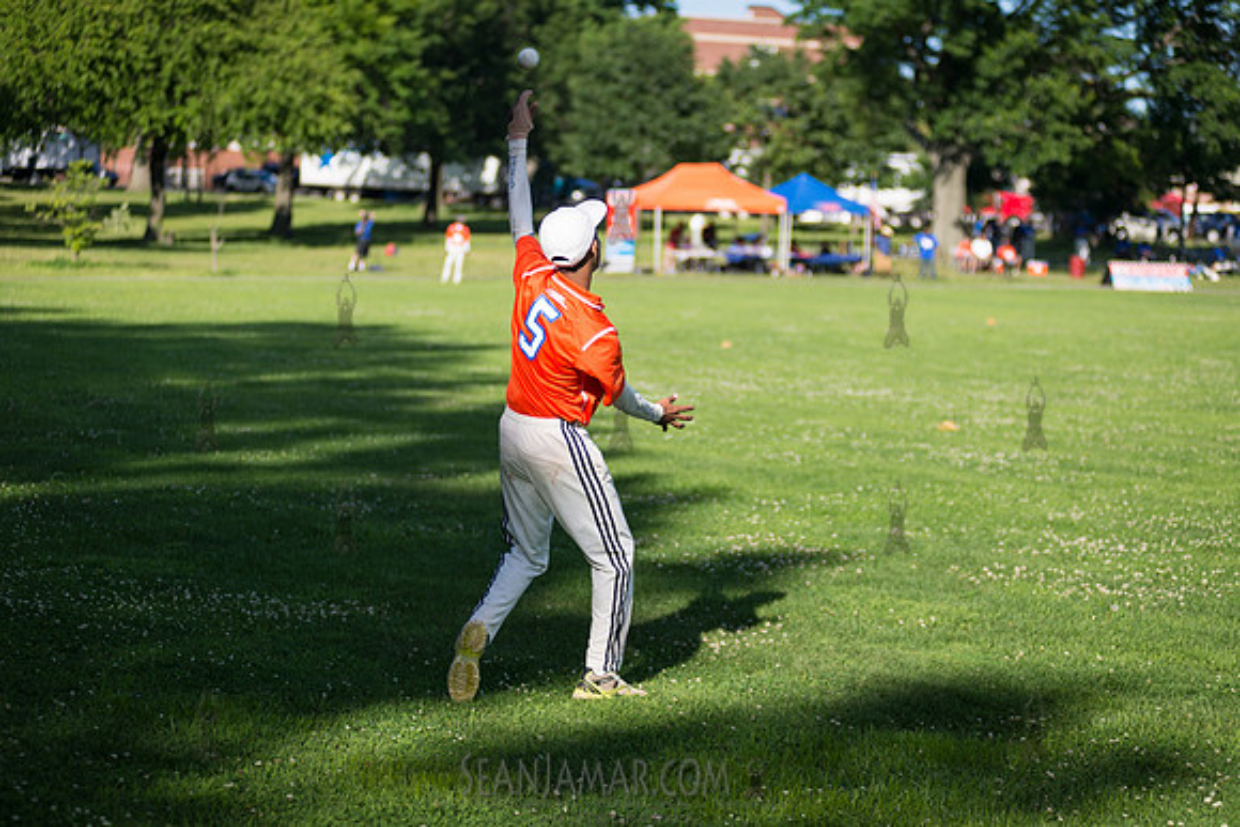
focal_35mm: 80
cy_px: 414
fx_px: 2756
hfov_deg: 25.4
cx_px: 620
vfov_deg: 17.1
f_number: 2.8
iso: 200
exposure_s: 1/2500
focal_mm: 80
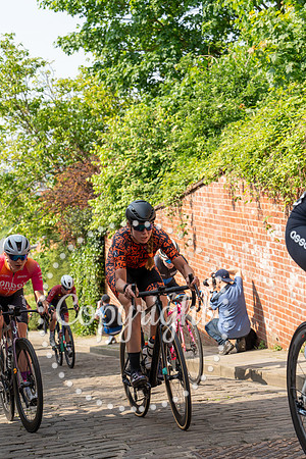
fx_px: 931
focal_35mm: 73
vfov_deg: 27.7
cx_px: 153
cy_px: 230
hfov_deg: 18.7
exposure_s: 1/640
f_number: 5.6
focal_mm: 73
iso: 200
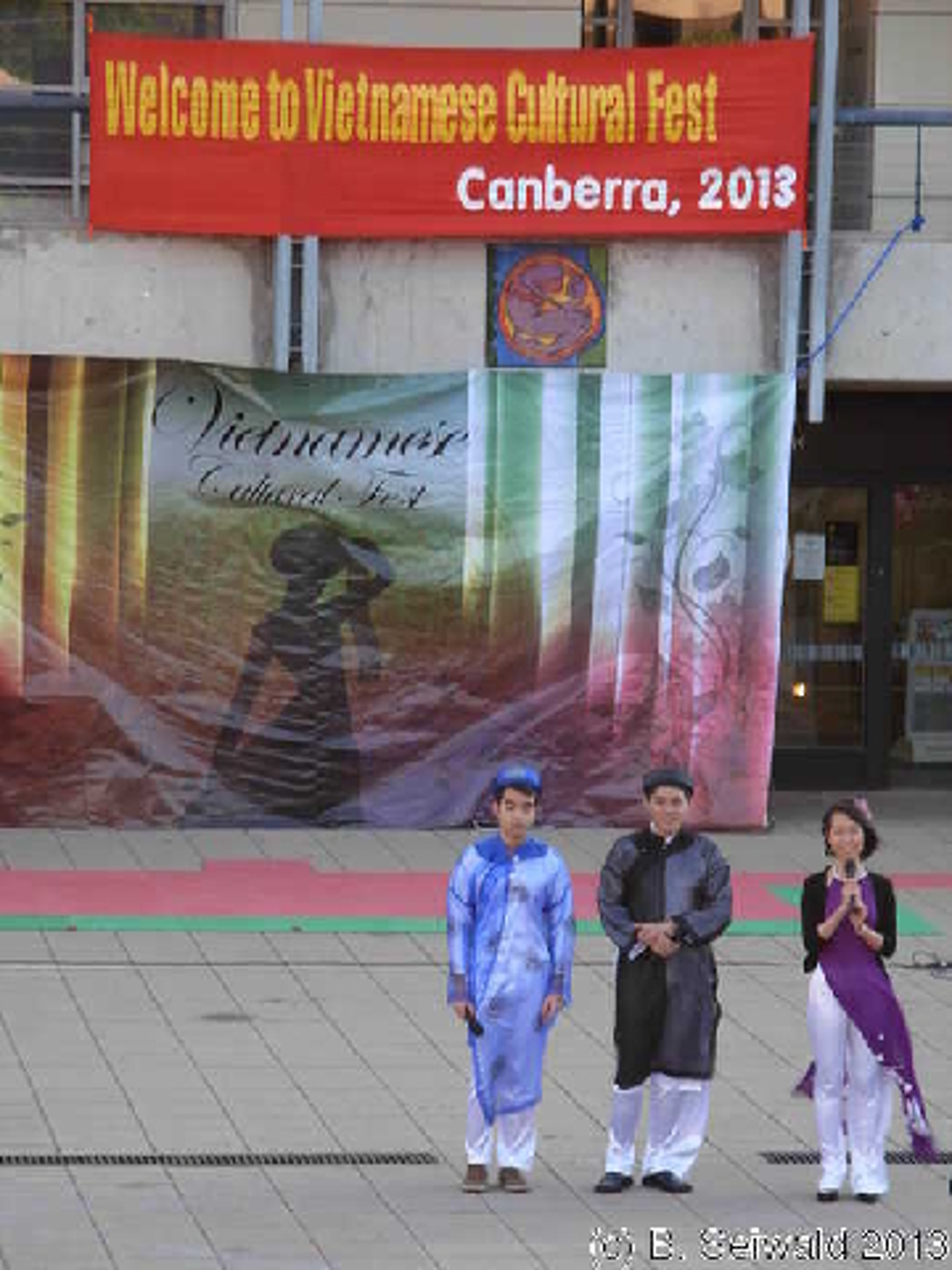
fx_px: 6967
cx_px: 476
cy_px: 635
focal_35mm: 190
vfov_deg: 10.4
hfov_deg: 7.8
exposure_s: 1/40.3
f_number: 5
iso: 79
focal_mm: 31.4
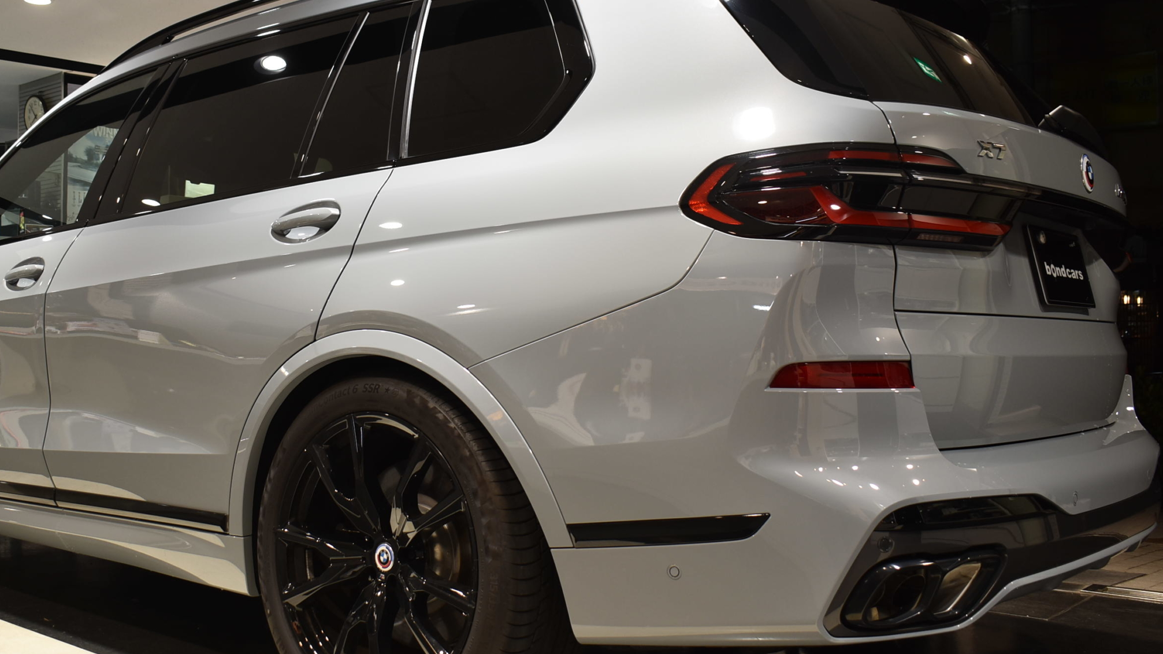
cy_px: 332
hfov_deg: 50.1
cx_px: 460
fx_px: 1233
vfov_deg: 29.7
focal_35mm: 40
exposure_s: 1/30
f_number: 4
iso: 200
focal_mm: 20
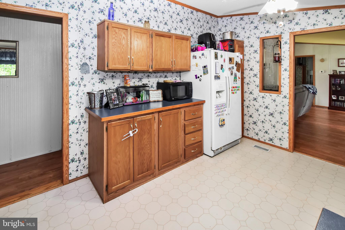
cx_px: 172
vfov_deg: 77.3
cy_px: 115
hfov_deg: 100.4
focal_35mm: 15
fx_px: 144
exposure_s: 1/60
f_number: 6.3
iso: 1600
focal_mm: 10
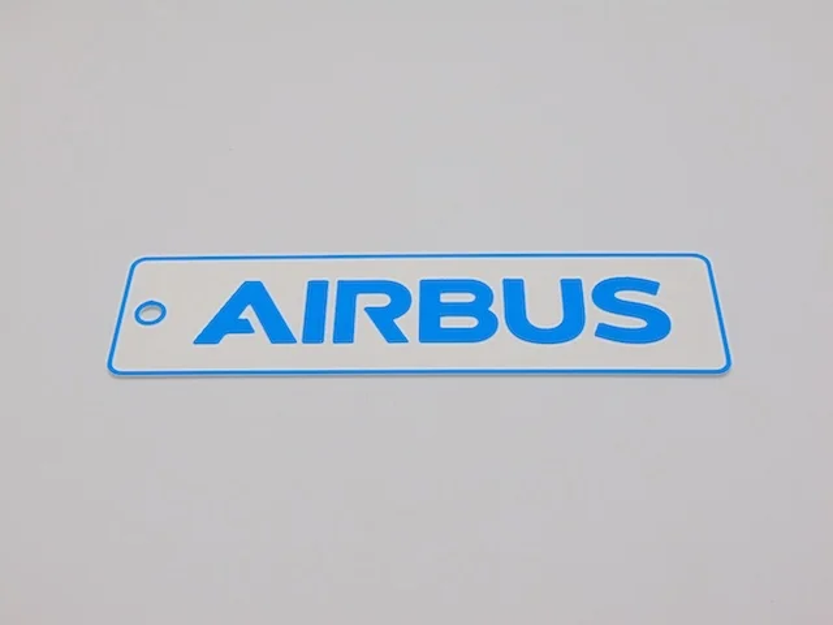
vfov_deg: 29.1
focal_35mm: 50
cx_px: 416
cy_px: 312
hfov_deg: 38.2
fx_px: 1203
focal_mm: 9
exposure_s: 1/80
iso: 80
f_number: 3.5
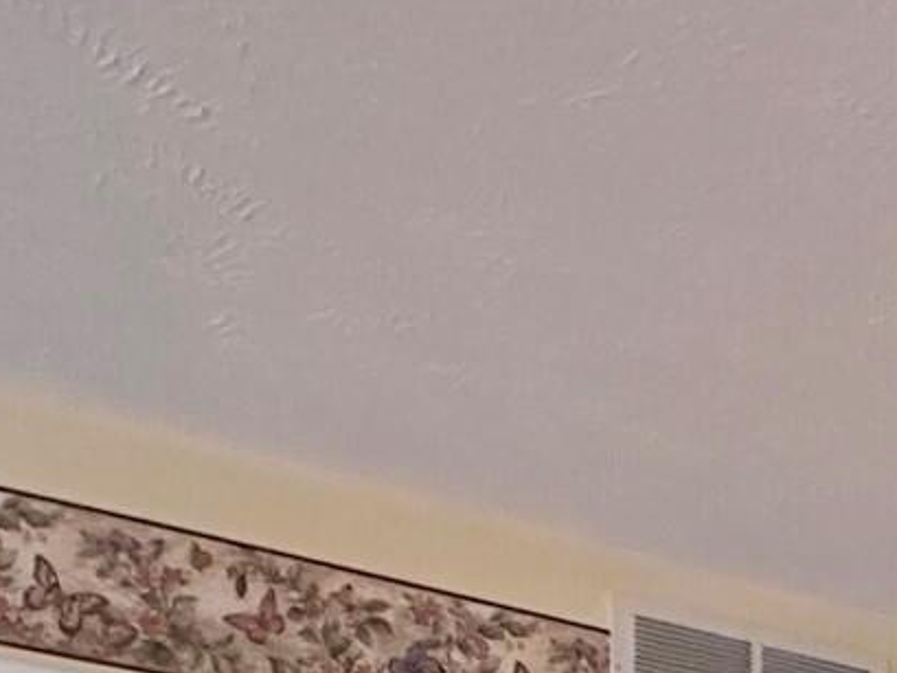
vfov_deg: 15.0
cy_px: 1528
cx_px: 1097
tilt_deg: -5.8
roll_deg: -0.4
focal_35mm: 69
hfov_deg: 25.1
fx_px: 1789
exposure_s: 1/60
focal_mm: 2.22
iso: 640
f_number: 2.2
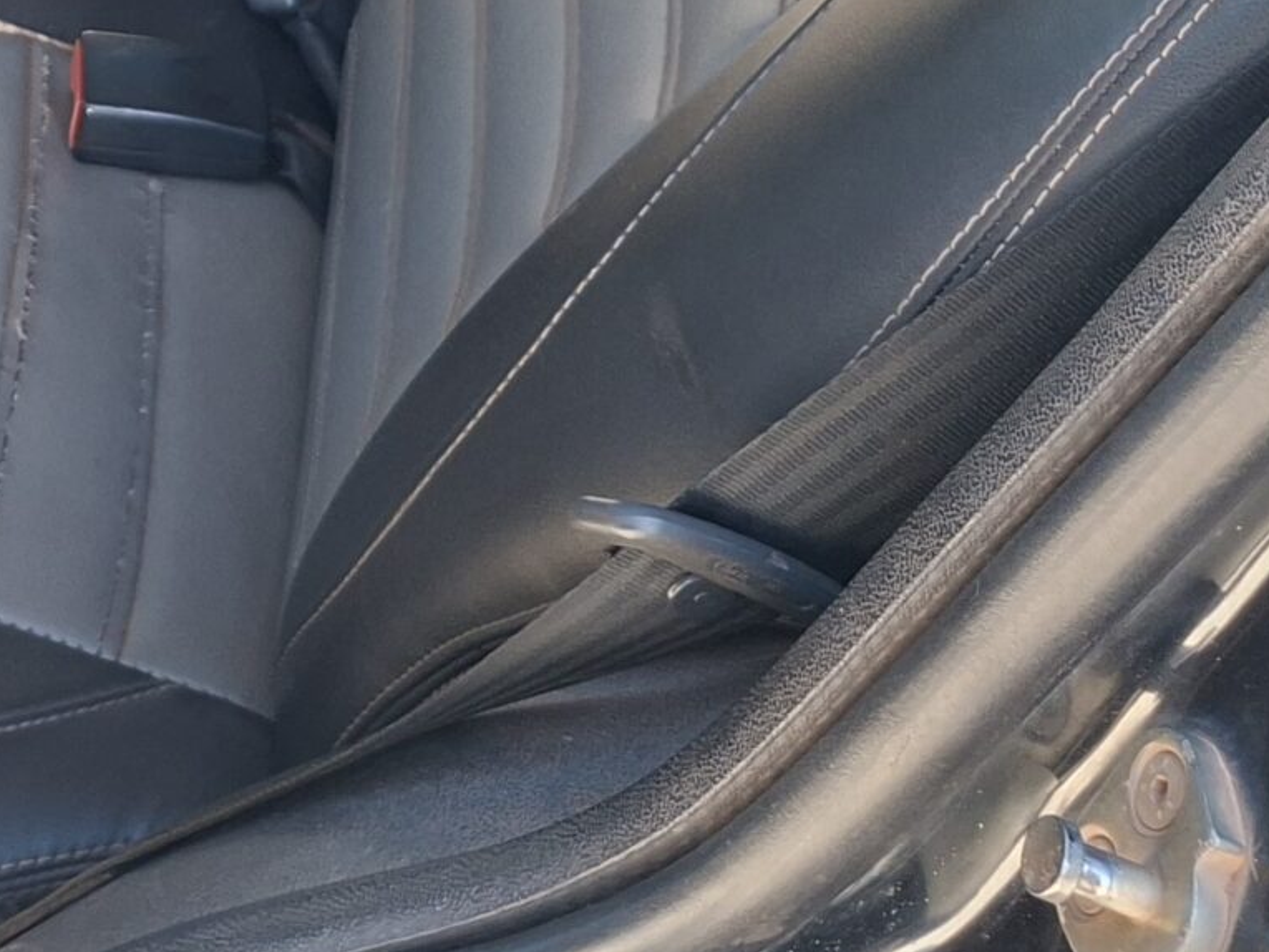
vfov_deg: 16.9
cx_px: -435
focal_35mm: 77
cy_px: -574
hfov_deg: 22.4
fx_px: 2823
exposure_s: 1/120
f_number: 1.8
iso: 64
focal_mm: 5.54
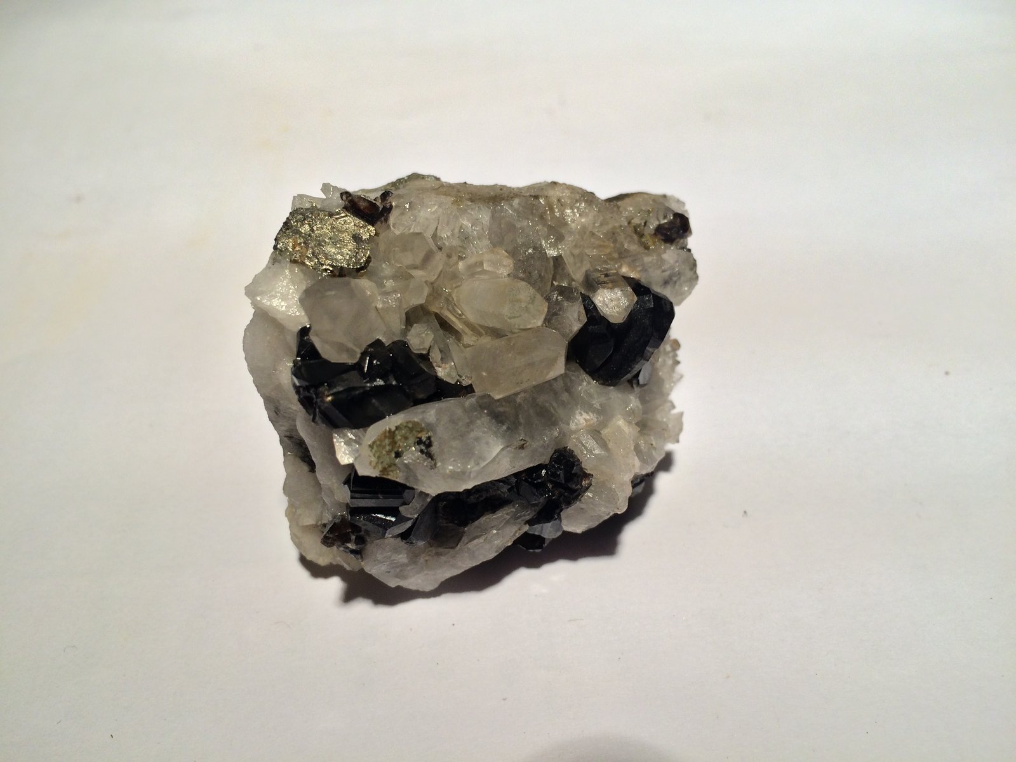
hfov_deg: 61.7
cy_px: 381
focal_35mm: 29
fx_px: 851
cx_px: 508
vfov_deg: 48.2
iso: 40
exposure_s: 1/120
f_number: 2.2
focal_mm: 4.15
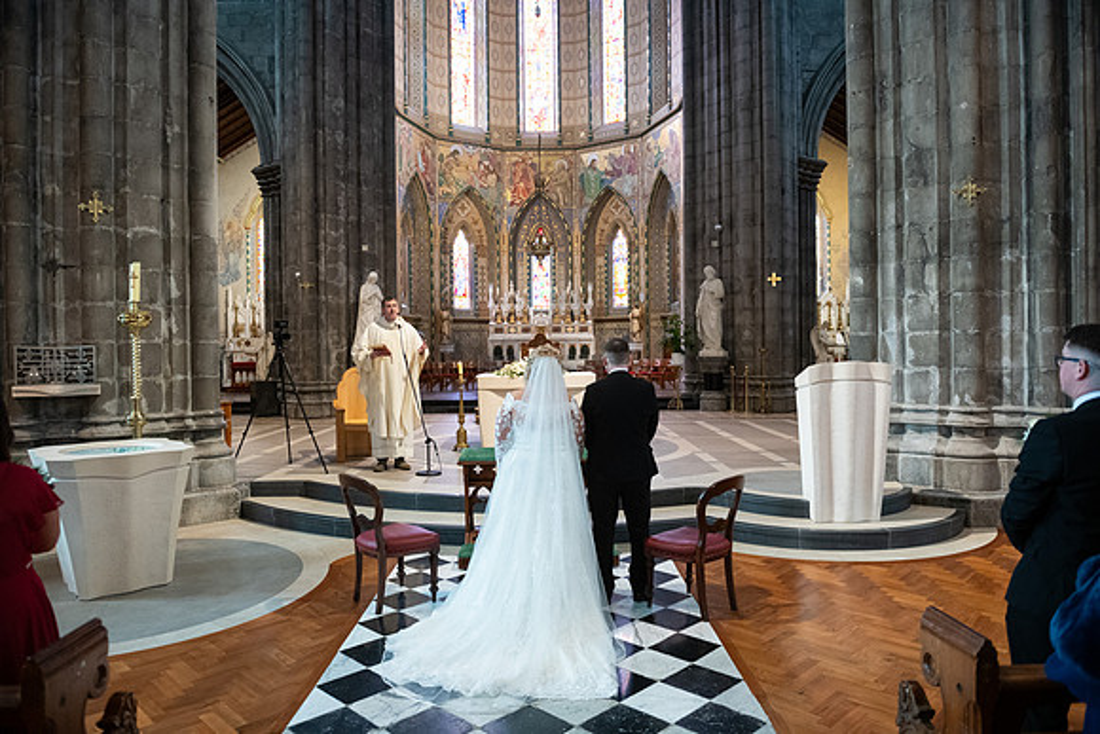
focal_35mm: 24
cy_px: 367
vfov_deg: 53.2
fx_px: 733
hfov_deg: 73.7
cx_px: 550
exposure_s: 1/160
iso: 1250
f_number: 3.5
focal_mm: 24
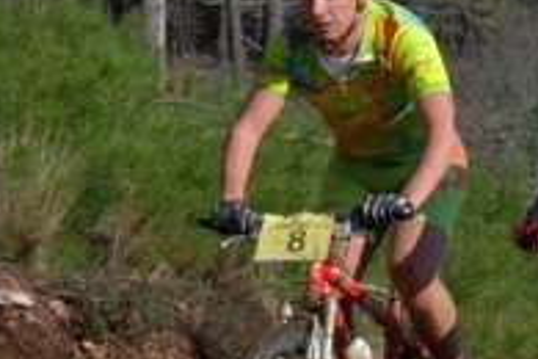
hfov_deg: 9.6
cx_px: 331
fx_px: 3213
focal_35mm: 215
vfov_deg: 6.4
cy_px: 295
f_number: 6.3
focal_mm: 62
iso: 160
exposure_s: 1/500
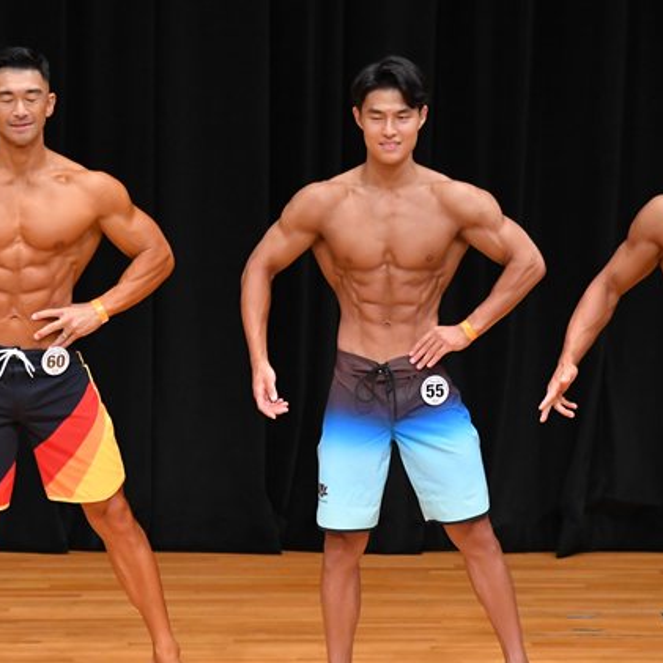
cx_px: 396
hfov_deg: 4.2
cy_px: 380
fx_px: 9144
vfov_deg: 4.2
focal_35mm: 422
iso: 4000
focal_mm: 180
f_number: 5.6
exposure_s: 1/400
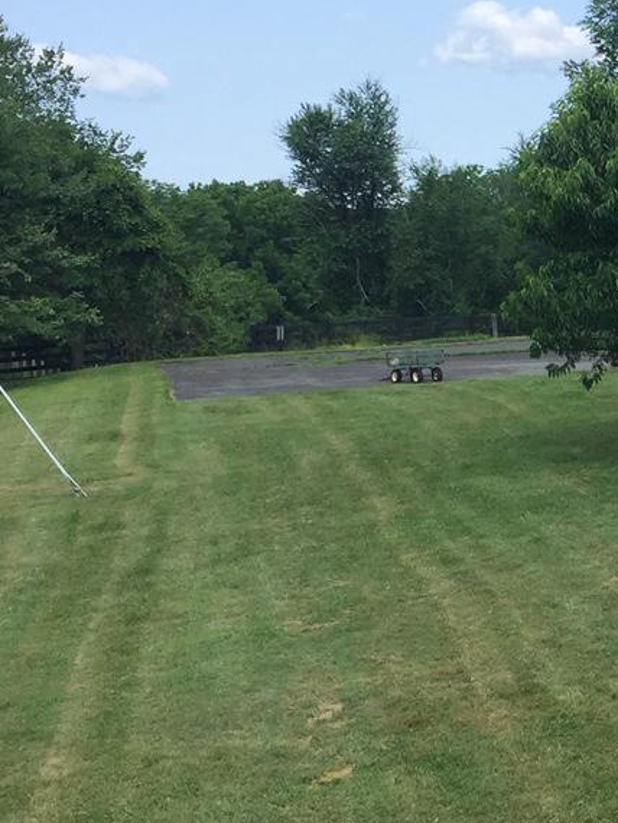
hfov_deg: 16.5
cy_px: 458
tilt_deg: -6.5
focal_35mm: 83
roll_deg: -0.2
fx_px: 1974
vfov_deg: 23.5
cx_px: 866
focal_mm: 4.15
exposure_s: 1/1199
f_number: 2.2
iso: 32
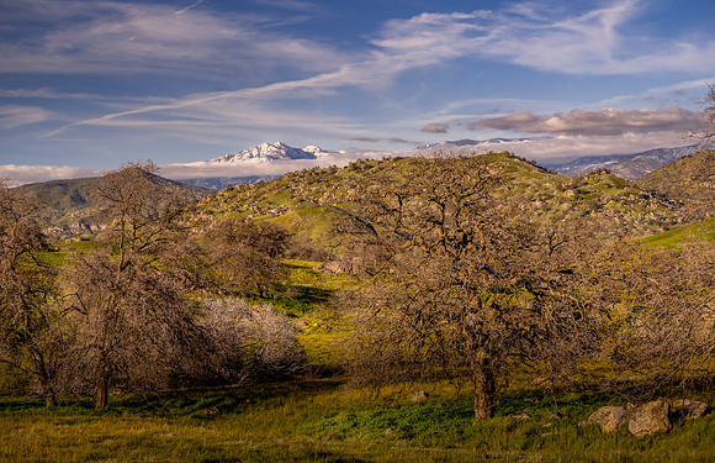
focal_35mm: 72
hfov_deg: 28.5
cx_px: 359
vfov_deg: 18.6
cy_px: 235
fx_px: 1409
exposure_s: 1/80
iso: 100
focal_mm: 70
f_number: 8
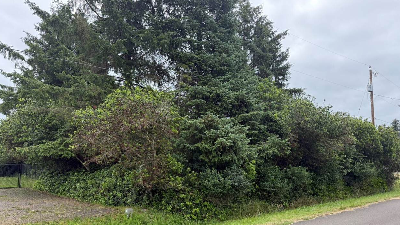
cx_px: 203
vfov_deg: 42.6
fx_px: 286
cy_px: 138
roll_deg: +0.2
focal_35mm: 27
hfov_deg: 69.9
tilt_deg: +3.9
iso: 100
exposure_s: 1/1727
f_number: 1.78
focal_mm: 6.76
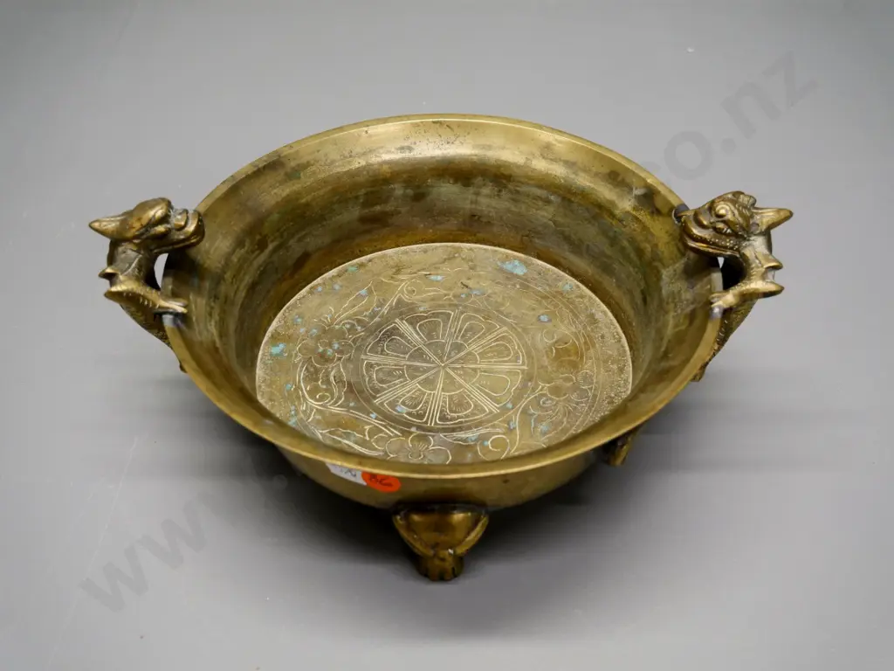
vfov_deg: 39.7
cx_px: 447
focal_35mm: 36
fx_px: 930
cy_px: 336
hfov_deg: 51.4
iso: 1600
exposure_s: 1/80
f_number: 5
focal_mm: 18
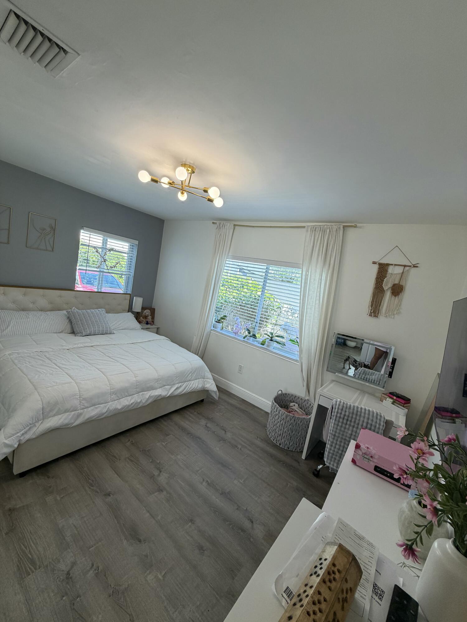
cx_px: 234
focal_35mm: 14
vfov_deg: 102.1
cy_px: 311
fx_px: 252
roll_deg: -10.5
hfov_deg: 85.7
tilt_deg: -6.7
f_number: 2.2
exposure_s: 1/120
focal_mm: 2.22
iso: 100
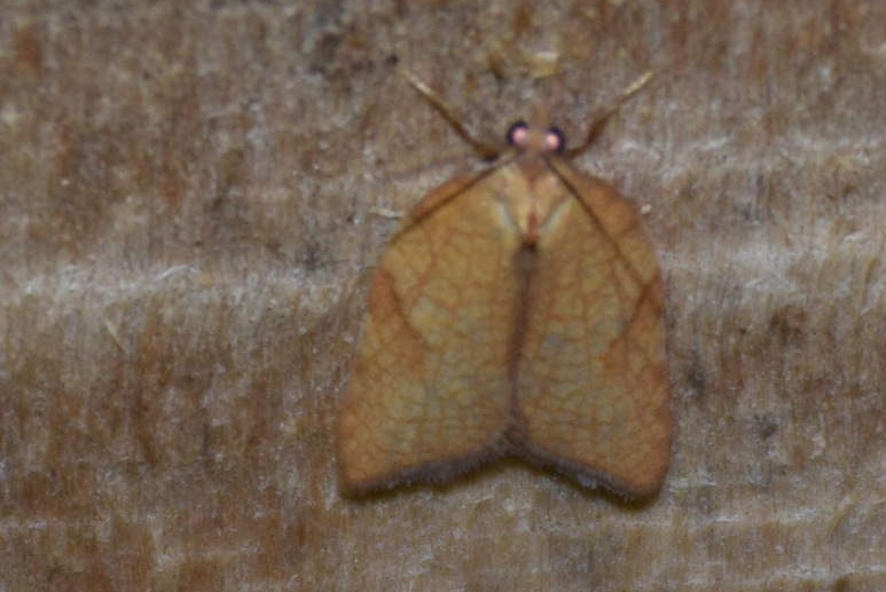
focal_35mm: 260
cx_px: 521
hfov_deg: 7.9
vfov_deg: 5.3
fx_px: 6405
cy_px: 334
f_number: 5.6
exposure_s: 1/60
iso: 320
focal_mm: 140
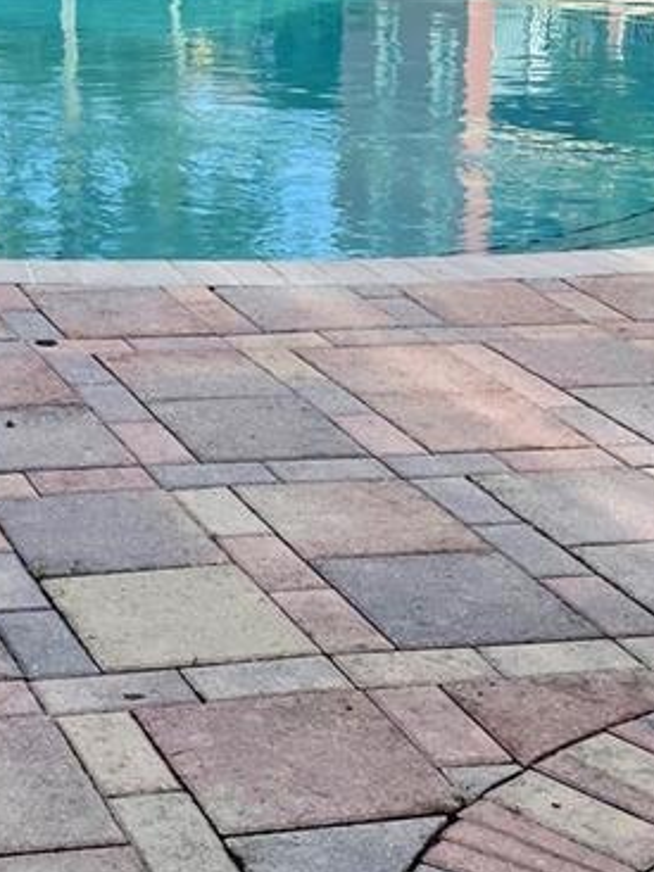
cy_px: -50
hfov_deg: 16.7
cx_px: -102
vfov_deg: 22.0
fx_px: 2142
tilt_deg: -4.0
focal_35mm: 85
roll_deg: +0.8
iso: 32
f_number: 1.6
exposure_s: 1/2257
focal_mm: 4.2
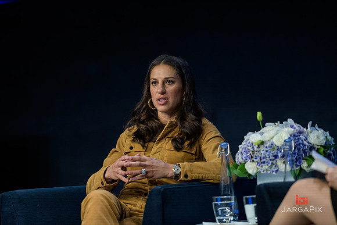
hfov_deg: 10.5
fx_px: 1826
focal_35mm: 195
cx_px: 168
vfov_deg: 7.0
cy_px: 112
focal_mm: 195
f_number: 3.2
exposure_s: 1/250
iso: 1600
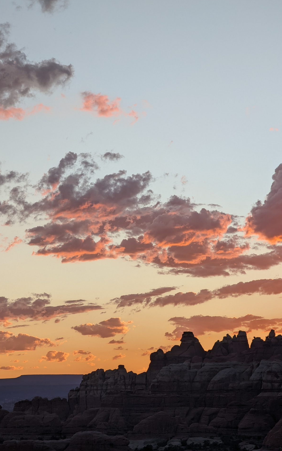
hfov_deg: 11.3
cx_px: 154
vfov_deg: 18.0
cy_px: 226
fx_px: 1426
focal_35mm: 116
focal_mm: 19
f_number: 3.5
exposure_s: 1/91.3
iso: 33
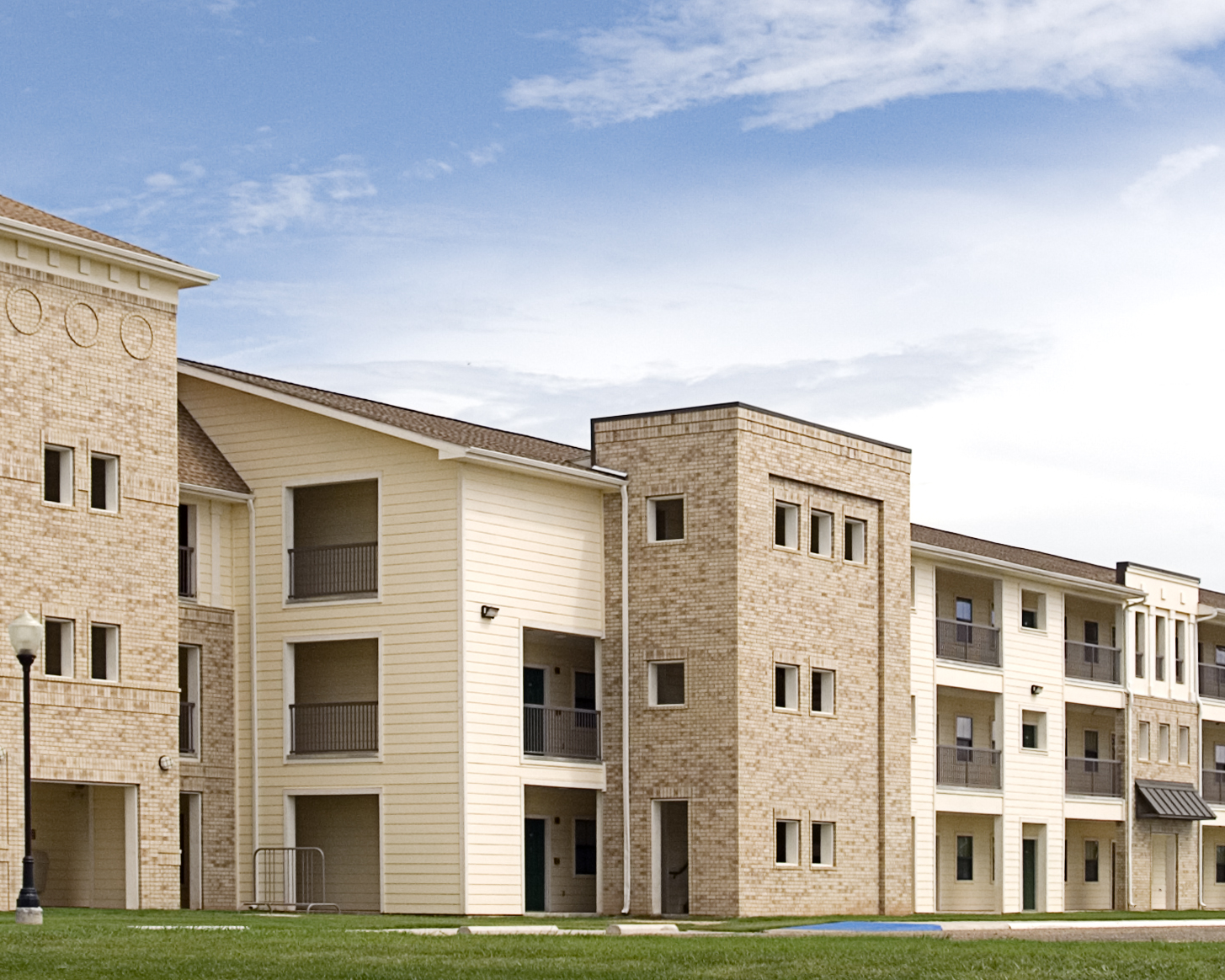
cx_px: 616
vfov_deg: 20.2
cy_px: 208
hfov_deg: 25.4
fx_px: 2719
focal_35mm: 75
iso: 100
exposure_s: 1/640
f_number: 5.6
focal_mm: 20
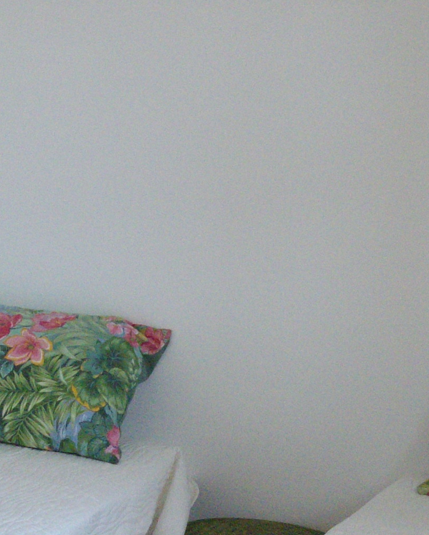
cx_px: 274
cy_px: 377
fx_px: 1682
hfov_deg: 14.5
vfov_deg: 18.0
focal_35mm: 106
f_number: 2.7
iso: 320
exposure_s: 1/40
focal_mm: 6
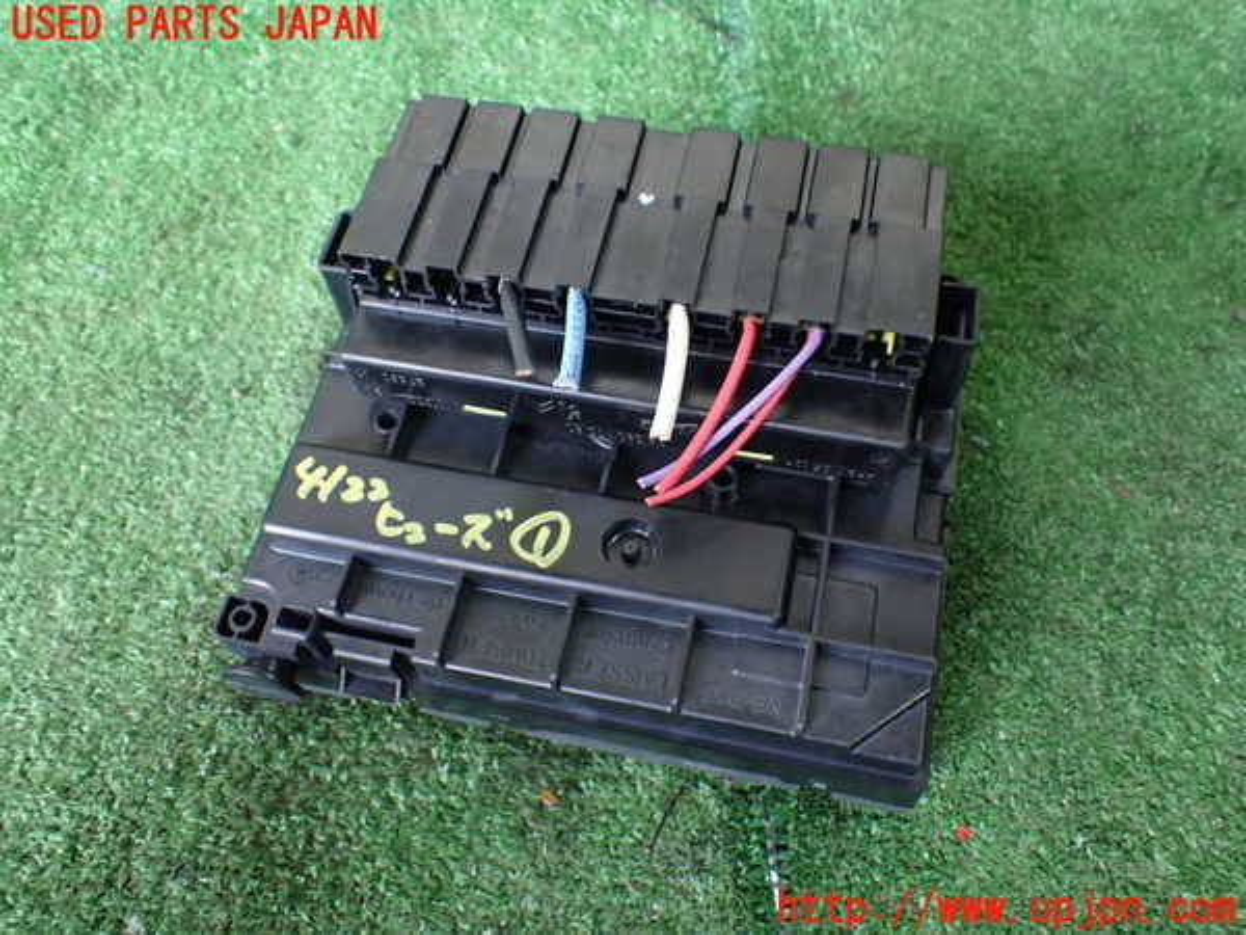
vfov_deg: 46.8
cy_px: 468
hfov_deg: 60.0
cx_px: 623
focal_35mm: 30
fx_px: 1080
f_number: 2.3
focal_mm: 5.4
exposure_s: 1/60
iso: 800
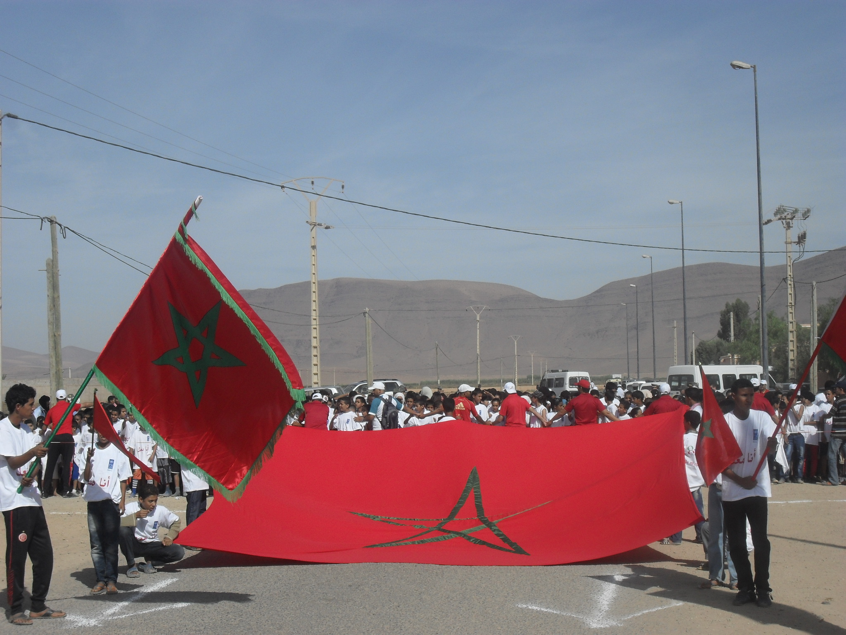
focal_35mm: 57
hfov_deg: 33.8
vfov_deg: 25.7
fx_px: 1393
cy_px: 318
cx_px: 423
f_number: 10.9
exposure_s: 1/250
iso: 100
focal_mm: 10.1
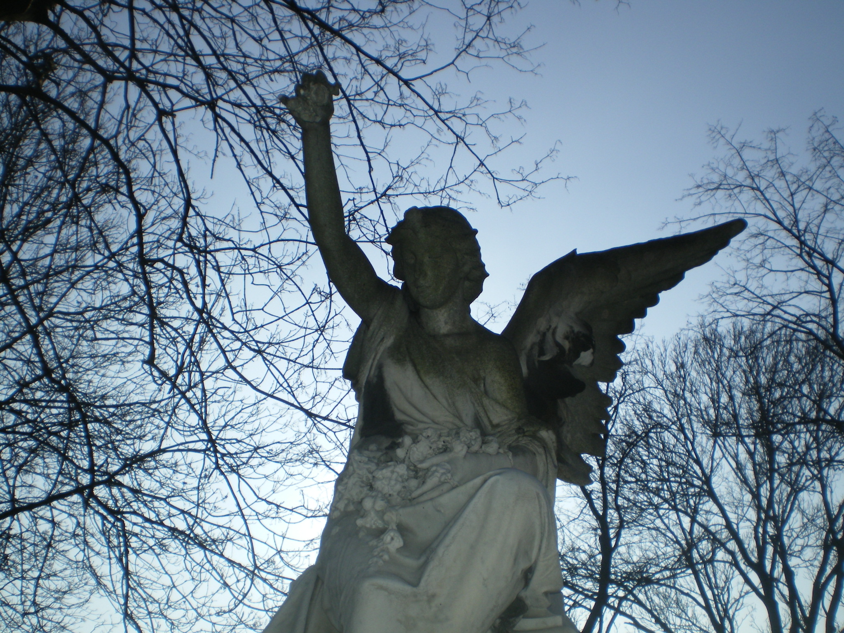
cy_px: 316
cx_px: 422
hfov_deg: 49.0
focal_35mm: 38
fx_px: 927
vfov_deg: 37.7
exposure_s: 1/800
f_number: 4.6
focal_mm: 6.3
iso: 80
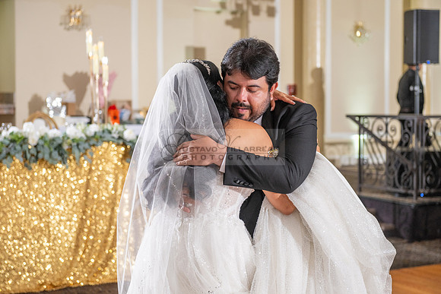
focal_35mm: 70
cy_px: 147
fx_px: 858
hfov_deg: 28.8
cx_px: 220
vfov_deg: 19.5
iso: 800
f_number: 4
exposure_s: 1/160
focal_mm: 70
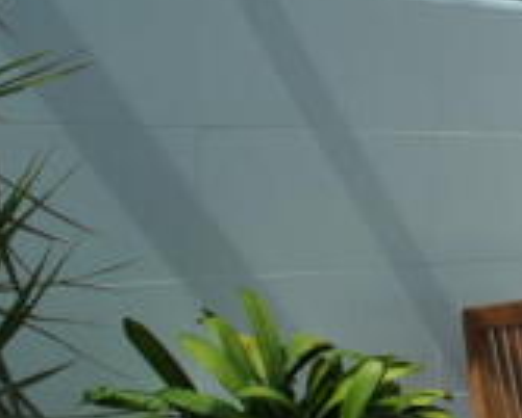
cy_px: 158
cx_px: 914
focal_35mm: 99
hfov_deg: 16.5
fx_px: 1531
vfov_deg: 15.6
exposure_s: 1/250
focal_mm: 18
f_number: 8
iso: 100
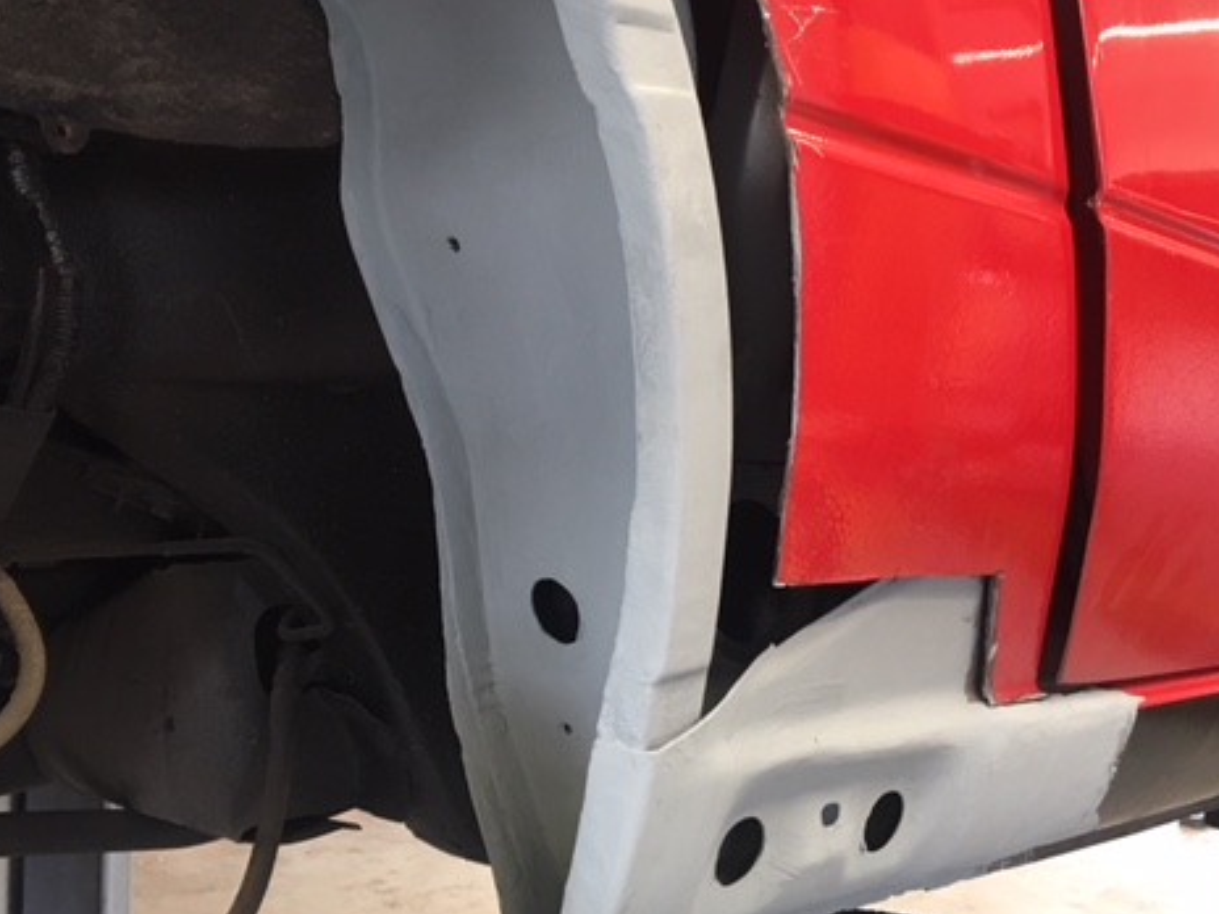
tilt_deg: +0.7
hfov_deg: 46.8
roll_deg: -0.2
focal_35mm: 40
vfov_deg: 36.0
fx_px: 1409
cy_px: 460
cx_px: 617
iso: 200
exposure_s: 1/33
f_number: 2.2
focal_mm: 4.15
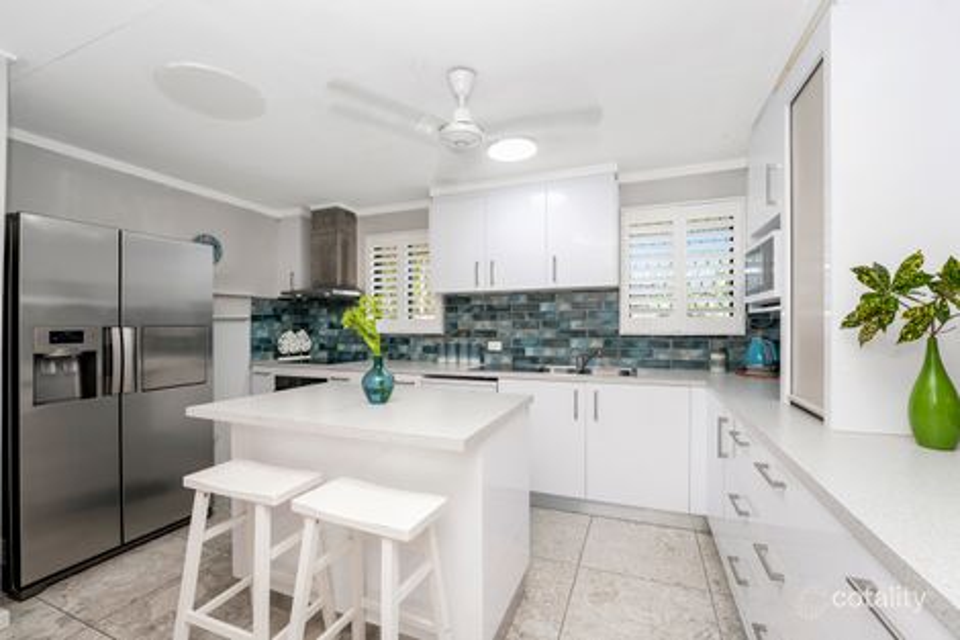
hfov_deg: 104.3
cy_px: 320
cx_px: 480
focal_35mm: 14
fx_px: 373
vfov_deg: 81.2
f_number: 9
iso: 400
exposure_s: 1/20
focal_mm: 14
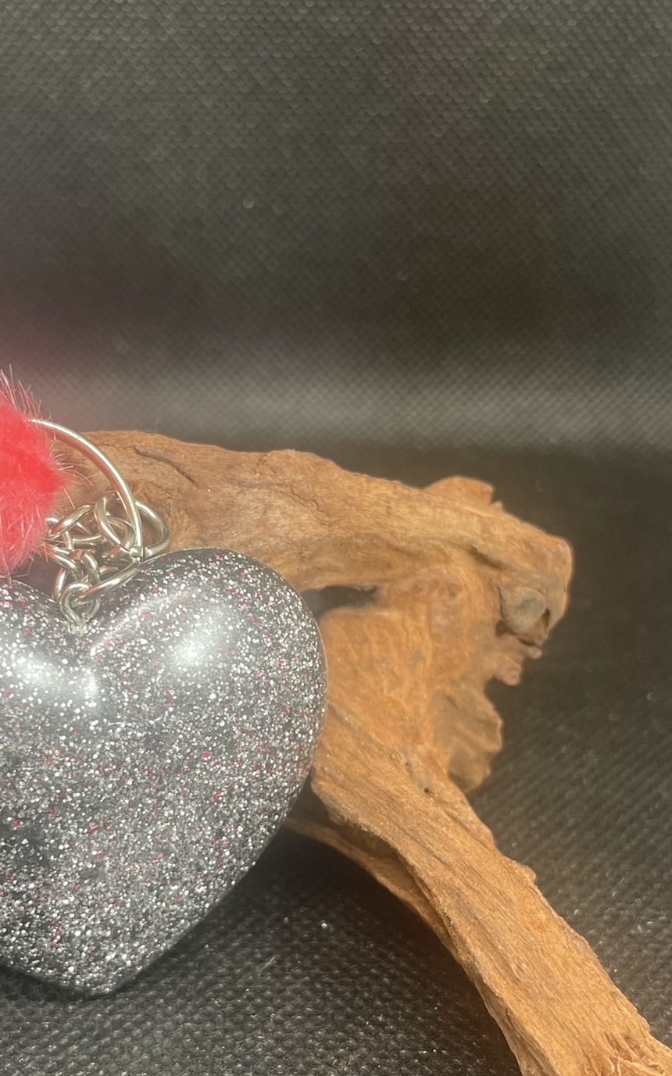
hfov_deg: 31.1
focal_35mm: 41
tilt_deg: -33.7
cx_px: 249
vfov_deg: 47.7
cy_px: 688
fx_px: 1202
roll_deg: -0.8
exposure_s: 1/100
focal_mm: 4.2
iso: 125
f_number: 1.6
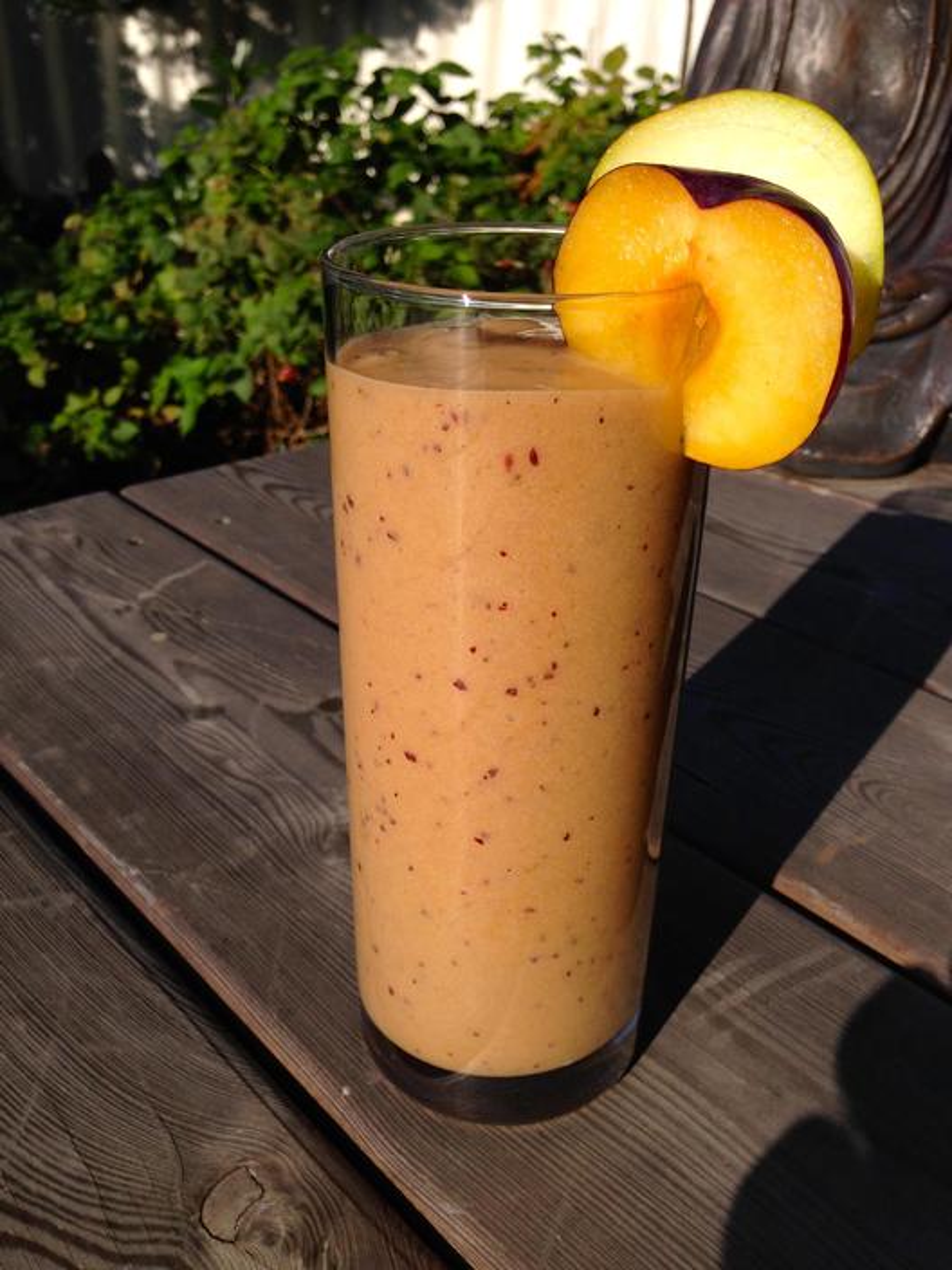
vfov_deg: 55.4
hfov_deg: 42.9
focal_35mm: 33
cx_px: 476
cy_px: 635
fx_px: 1210
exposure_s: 1/1938
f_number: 2.4
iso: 50
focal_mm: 4.12
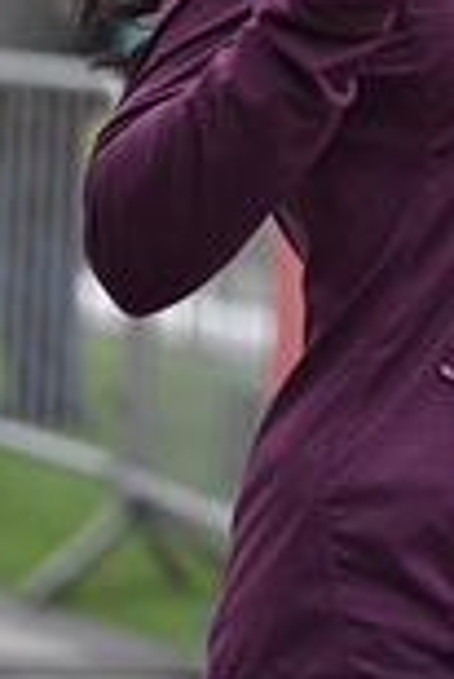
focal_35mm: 296
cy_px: -282
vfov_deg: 6.9
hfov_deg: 4.6
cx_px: 769
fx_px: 5586
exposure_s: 1/2000
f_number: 2.8
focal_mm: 83
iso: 640
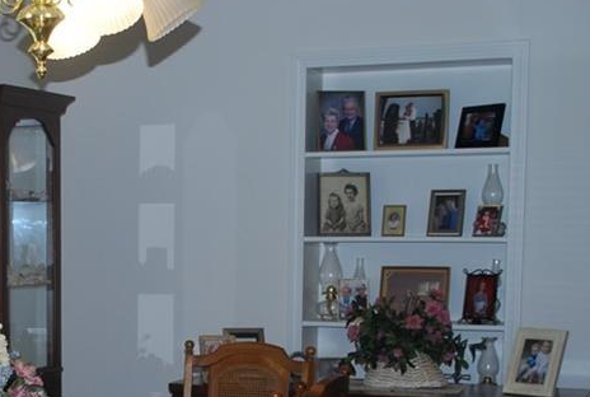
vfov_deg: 15.7
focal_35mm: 86
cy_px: 401
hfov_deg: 23.0
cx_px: 55
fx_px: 1413
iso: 200
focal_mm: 26
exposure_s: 1/60
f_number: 4.2
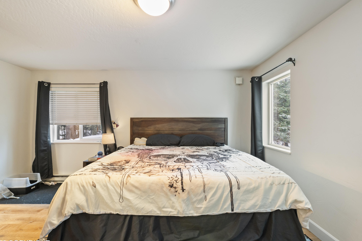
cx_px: 178
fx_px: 151
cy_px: 126
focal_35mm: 15
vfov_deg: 77.3
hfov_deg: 100.4
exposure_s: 1/5
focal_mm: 14
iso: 1400
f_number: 8
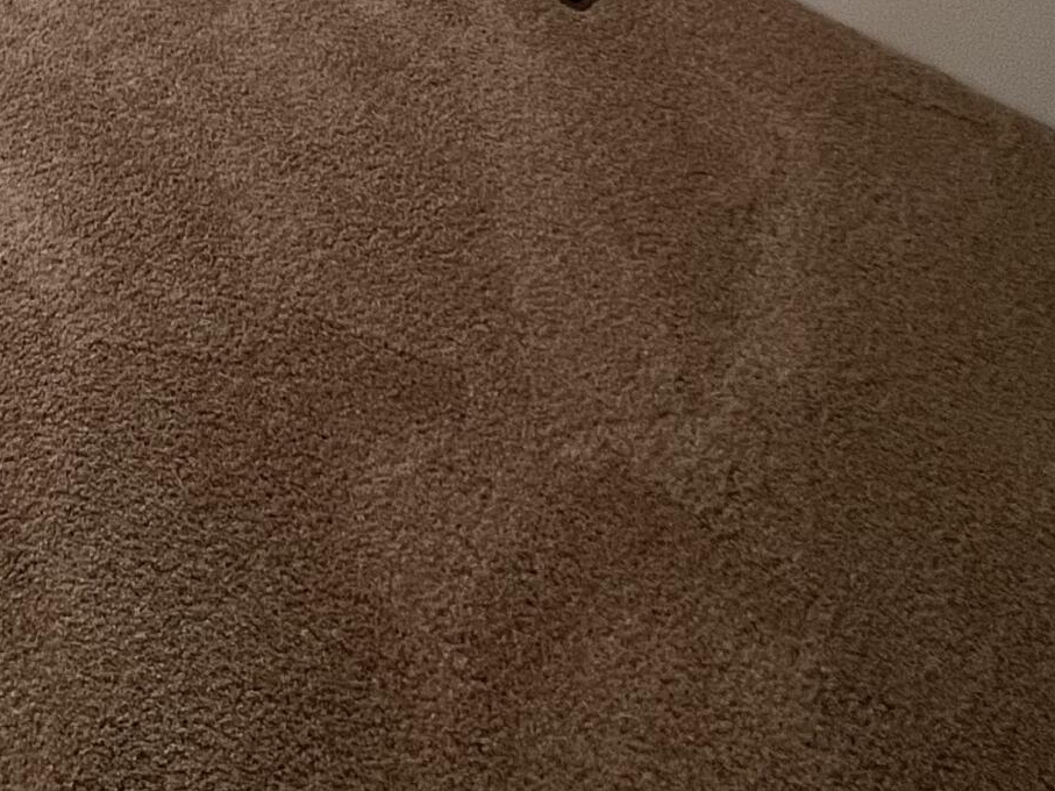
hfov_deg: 37.5
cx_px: -76
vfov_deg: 25.8
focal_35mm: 43
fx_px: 1310
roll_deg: -1.6
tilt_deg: -22.2
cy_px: -365
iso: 160
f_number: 1.8
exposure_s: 1/99
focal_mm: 1.57
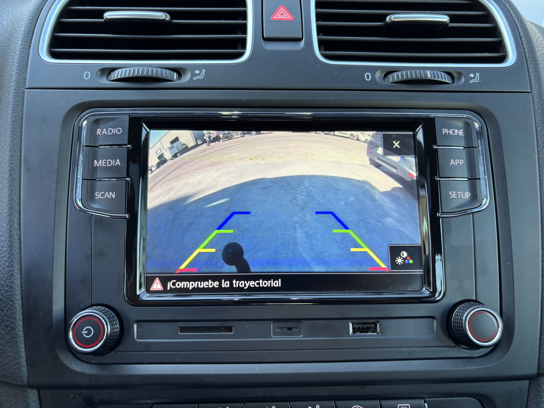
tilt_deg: -6.5
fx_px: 409
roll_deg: +1.0
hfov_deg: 67.3
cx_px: 272
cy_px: 204
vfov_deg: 53.1
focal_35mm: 26
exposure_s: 1/121
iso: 80
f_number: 1.6
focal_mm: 5.96
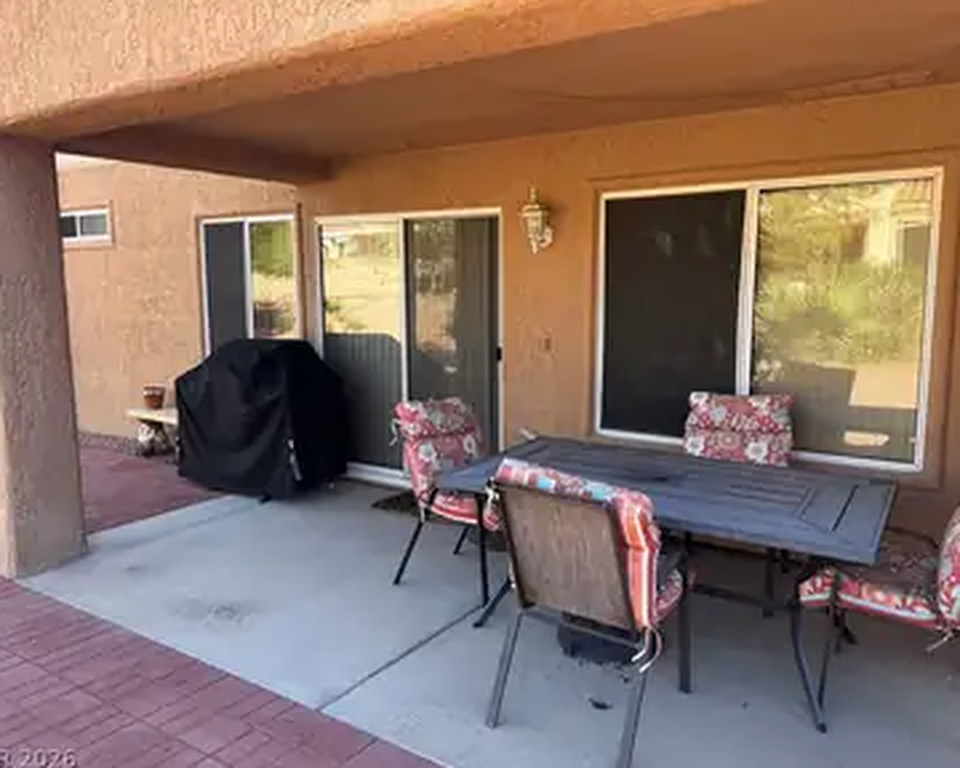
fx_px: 739
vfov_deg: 54.9
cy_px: 376
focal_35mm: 26
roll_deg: +0.5
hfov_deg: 66.0
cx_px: 496
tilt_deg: -6.9
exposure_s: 1/464
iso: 80
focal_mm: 6.76
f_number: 1.78
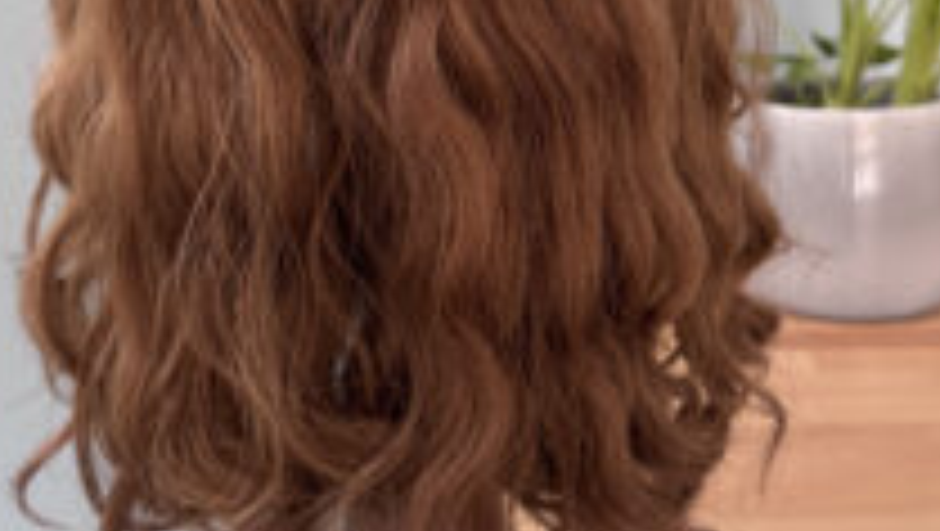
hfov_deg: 41.2
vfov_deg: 23.2
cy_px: 27
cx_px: 535
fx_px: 1247
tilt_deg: -5.9
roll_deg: +3.2
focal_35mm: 50
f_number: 1.78
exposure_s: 1/60
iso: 250
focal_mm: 6.76
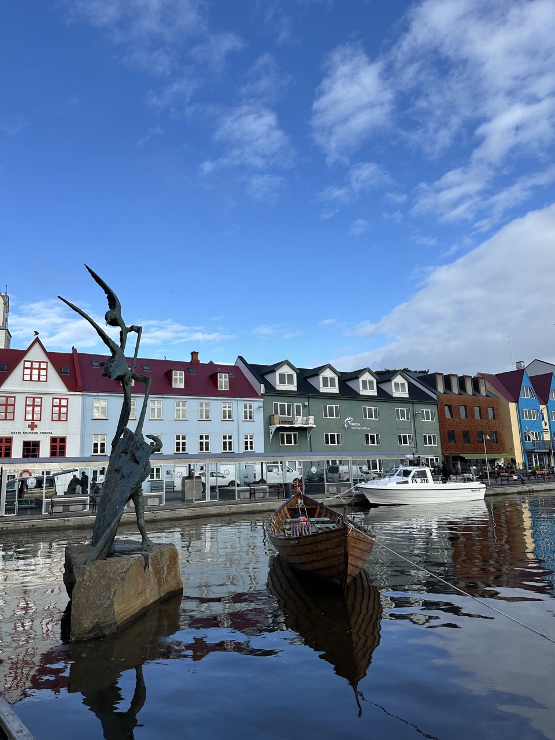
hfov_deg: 56.8
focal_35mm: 24
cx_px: 278
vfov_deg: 71.6
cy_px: 370
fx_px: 513
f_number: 1.78
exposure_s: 1/3356
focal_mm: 6.86
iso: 80
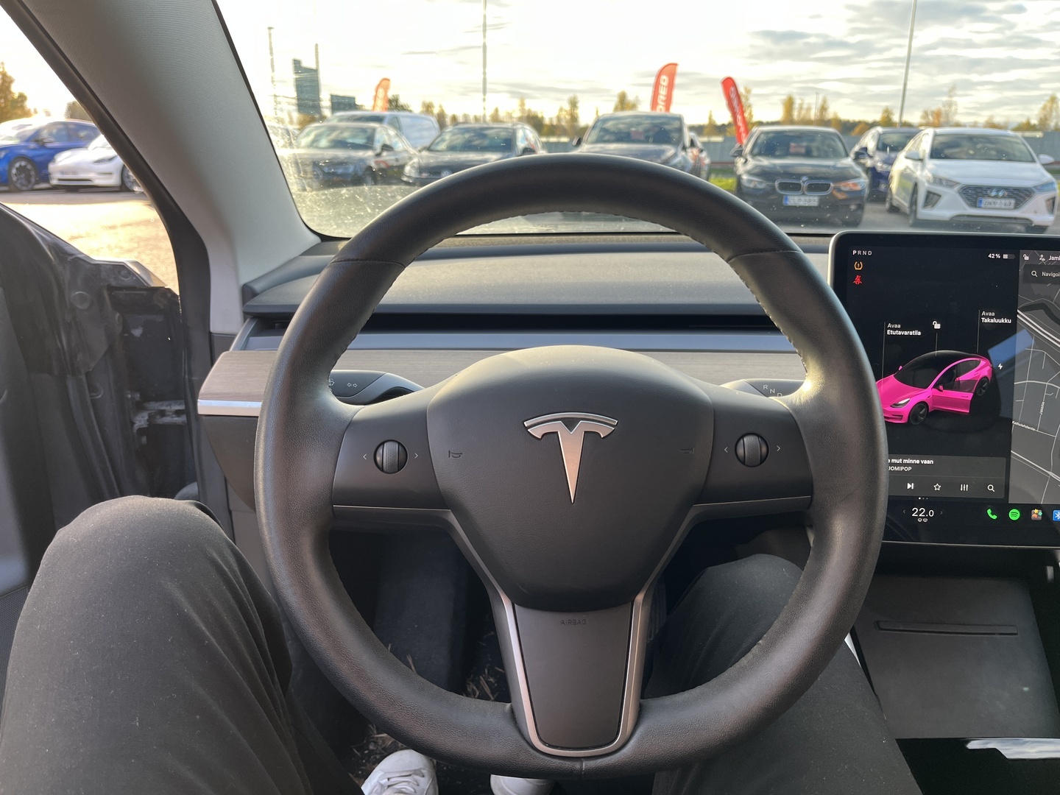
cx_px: 530
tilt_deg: -17.9
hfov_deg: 67.3
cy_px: 398
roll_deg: +0.0
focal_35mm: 26
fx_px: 796
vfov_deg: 53.1
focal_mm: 5.1
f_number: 1.6
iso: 32
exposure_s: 1/122
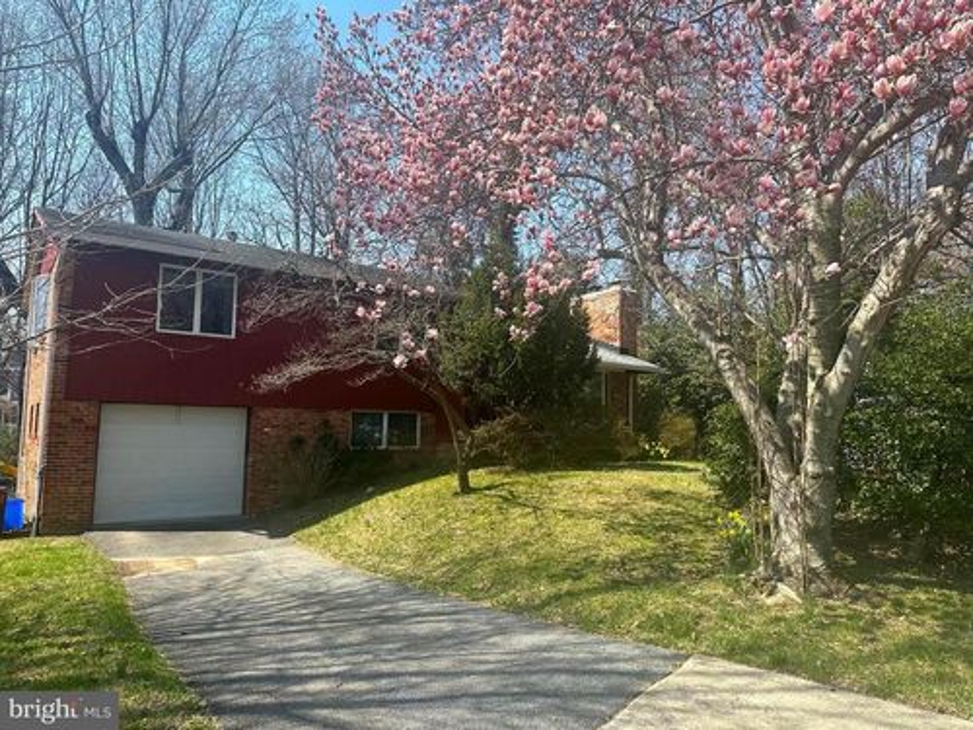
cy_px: 365
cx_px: 486
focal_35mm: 24
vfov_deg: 56.8
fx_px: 675
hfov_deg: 71.6
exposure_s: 1/1949
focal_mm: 6.86
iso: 80
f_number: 1.78
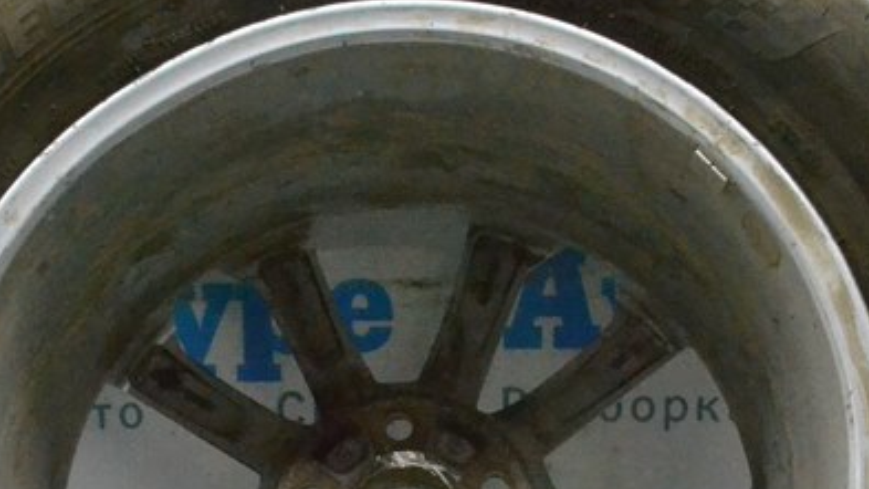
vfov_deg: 13.3
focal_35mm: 90
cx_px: 334
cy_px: 488
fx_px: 2074
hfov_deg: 23.6
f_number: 13
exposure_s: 1/100
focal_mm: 22
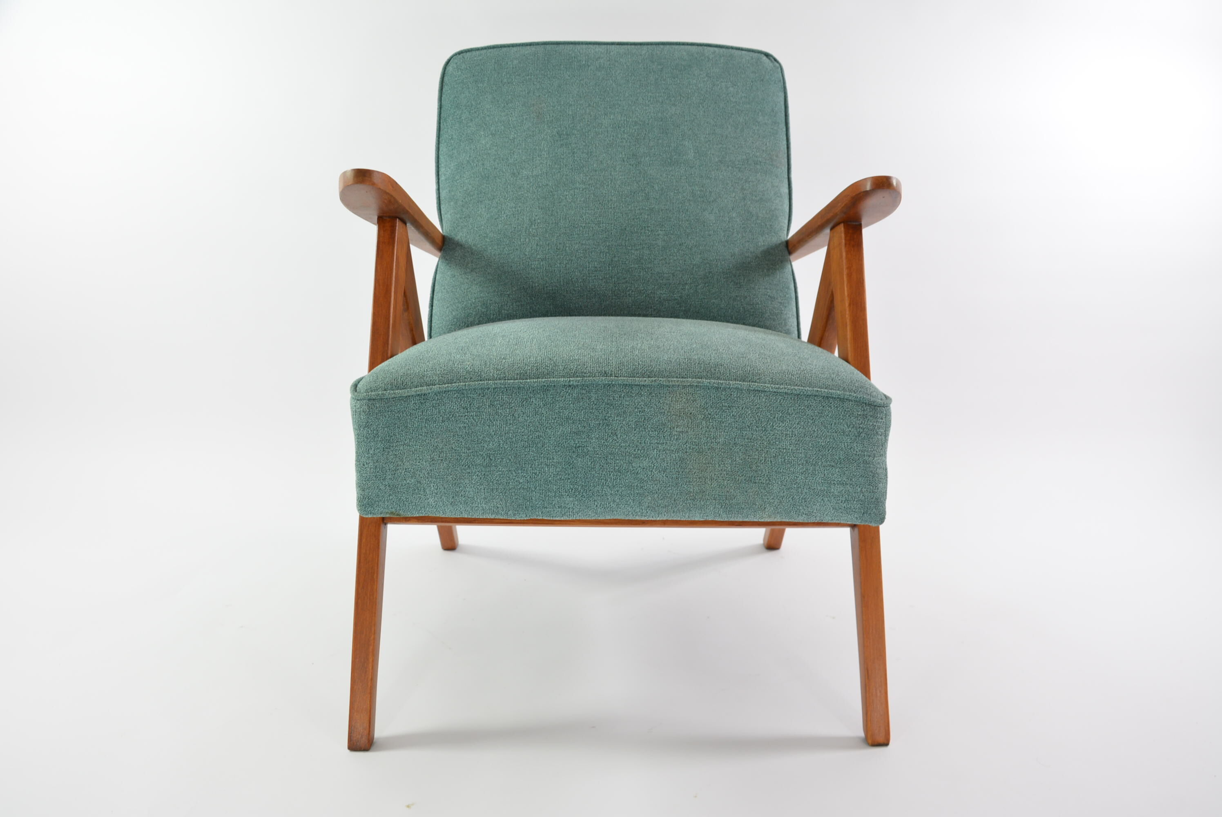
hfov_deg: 57.2
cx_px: 611
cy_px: 408
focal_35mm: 33
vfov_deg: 40.0
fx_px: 1121
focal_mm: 22
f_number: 5.6
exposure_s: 1/60
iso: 400
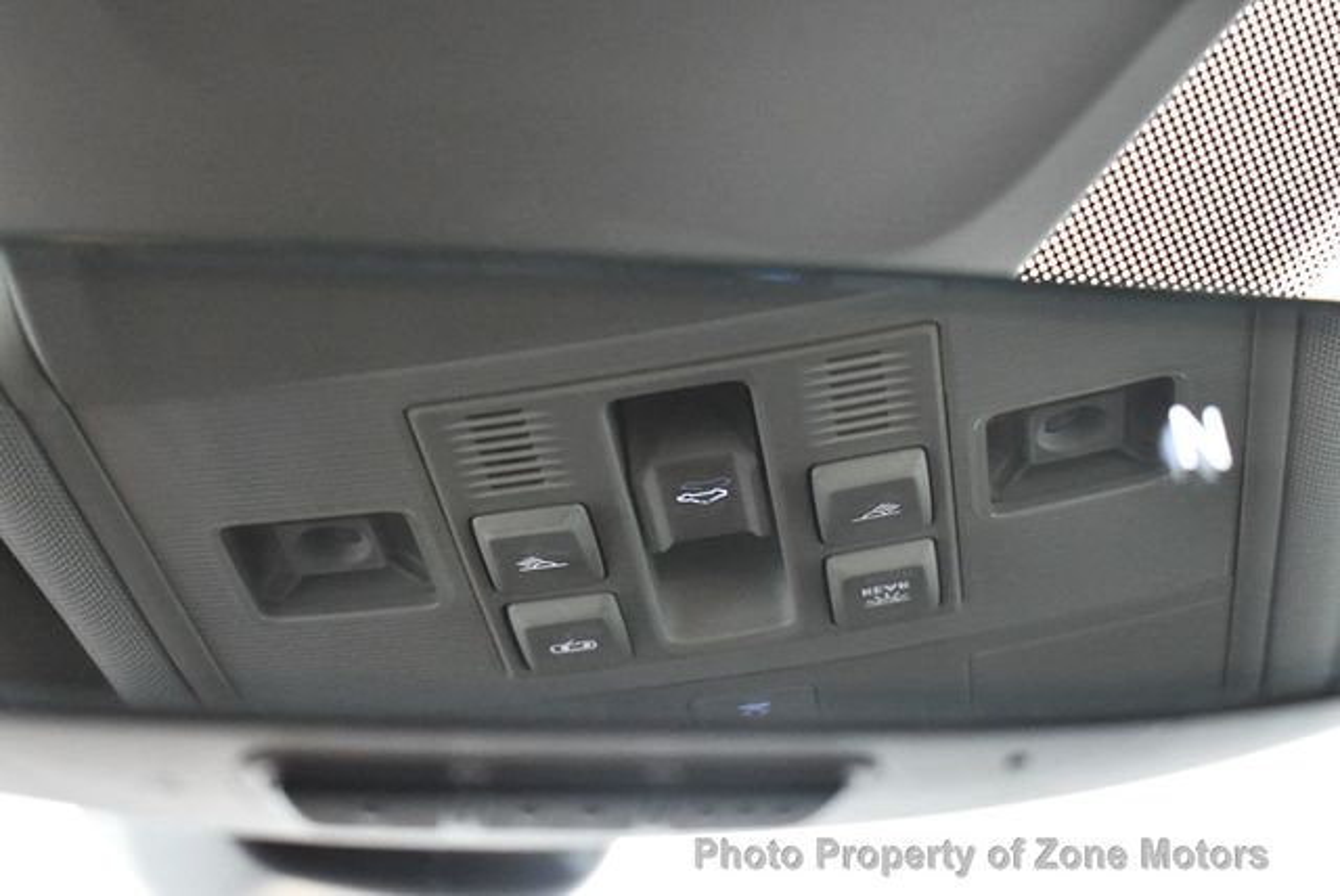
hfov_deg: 26.6
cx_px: 670
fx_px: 2831
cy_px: 448
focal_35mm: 76
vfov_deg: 18.0
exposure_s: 1/60
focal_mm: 38
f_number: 4.8
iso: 5600
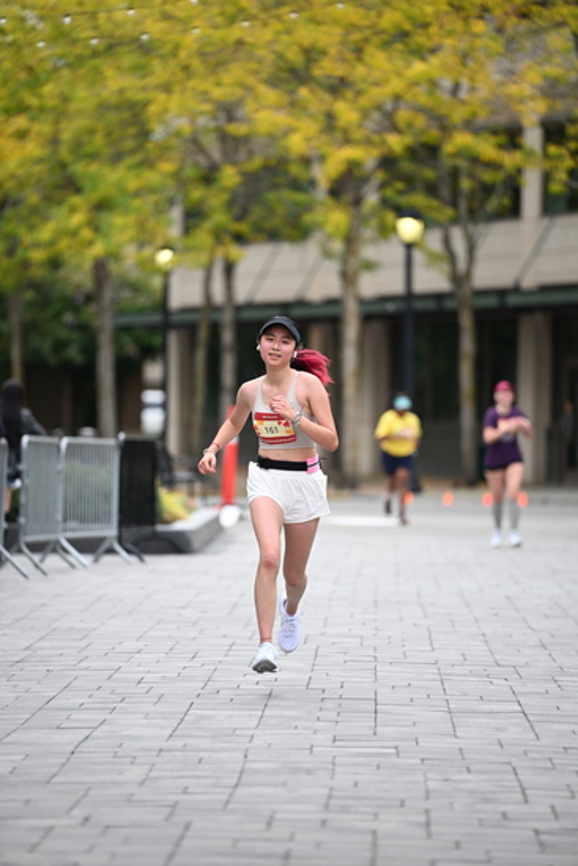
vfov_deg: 10.3
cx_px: 289
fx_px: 4813
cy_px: 433
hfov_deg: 6.9
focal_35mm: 200
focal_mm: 200
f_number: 2.8
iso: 640
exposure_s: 1/2500
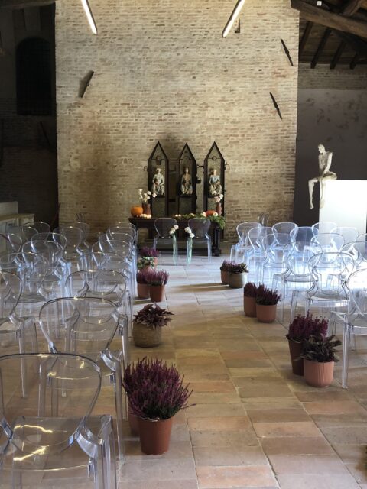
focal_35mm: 28
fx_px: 396
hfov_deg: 49.7
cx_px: 184
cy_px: 244
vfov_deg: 63.4
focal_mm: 4
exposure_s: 1/25
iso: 40
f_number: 1.8
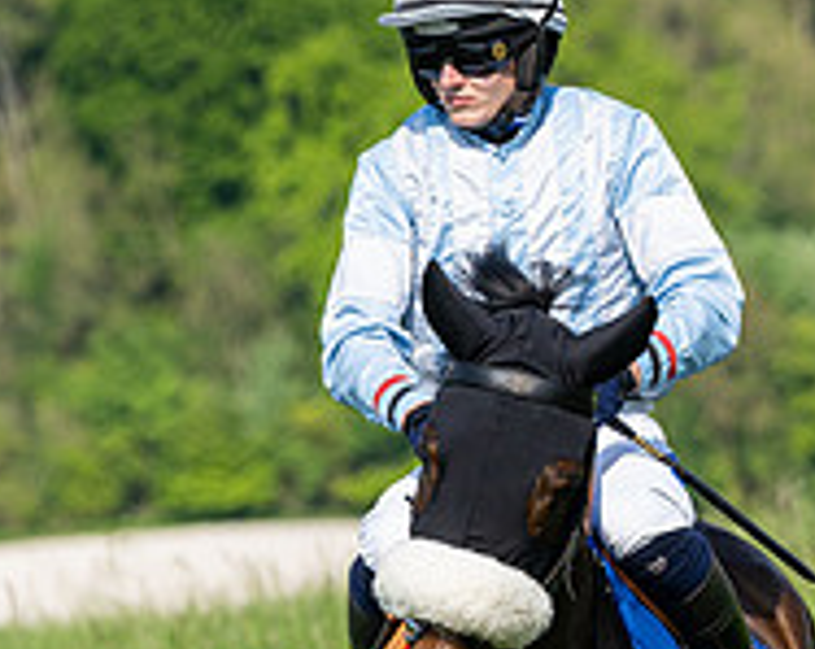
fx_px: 18231
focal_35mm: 757
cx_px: 611
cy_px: 768
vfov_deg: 2.0
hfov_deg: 2.6
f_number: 5
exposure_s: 1/1000
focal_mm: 165
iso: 200
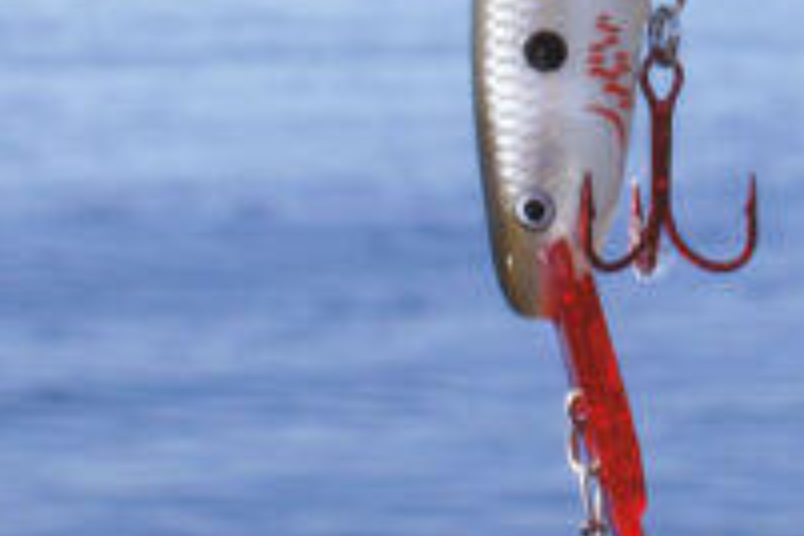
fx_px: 4487
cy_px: -404
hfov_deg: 9.9
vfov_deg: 6.7
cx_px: 1204
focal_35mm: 201
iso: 100
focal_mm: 35
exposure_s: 1/80
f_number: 13
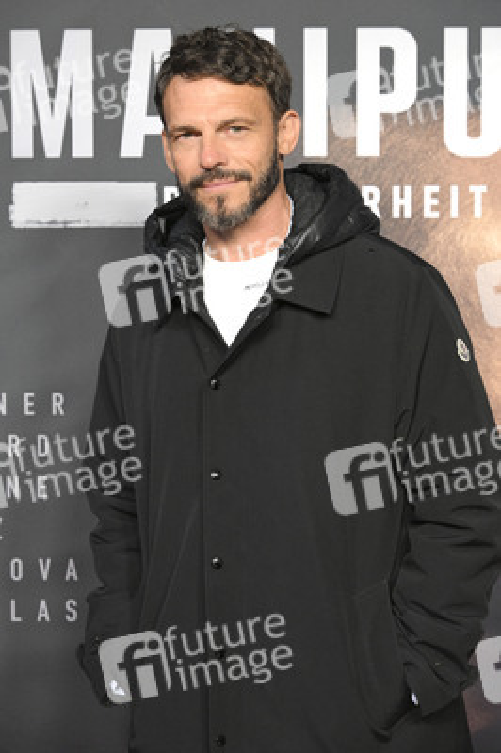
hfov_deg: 18.2
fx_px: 1568
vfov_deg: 27.0
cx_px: 250
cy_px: 376
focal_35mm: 75
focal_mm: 75
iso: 2000
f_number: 5.6
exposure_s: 1/200
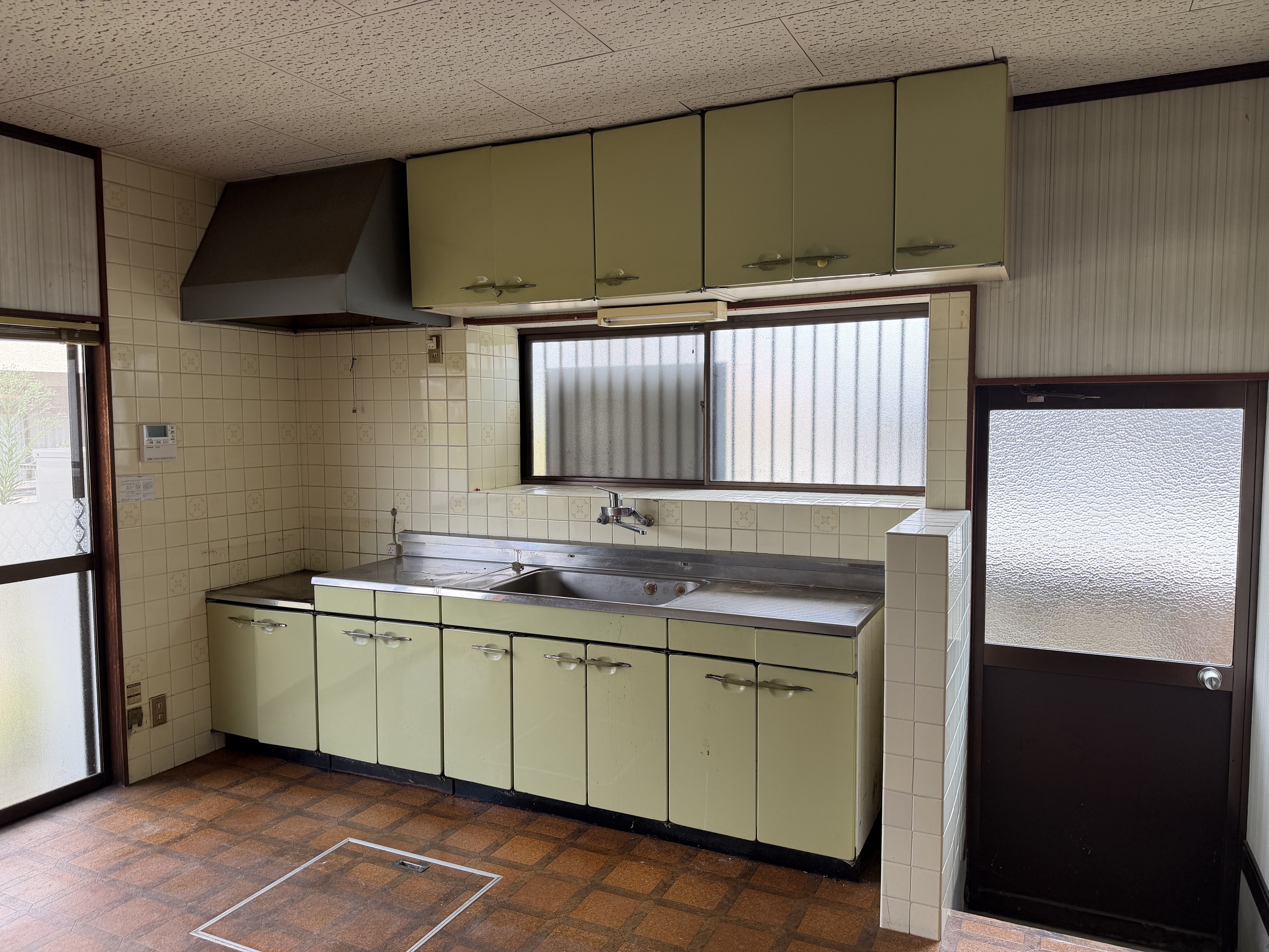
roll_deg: +1.0
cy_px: 476
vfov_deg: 56.8
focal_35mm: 24
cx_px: 634
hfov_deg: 71.6
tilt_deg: -3.2
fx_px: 880
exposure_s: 1/321
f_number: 1.8
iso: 100
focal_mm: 6.8
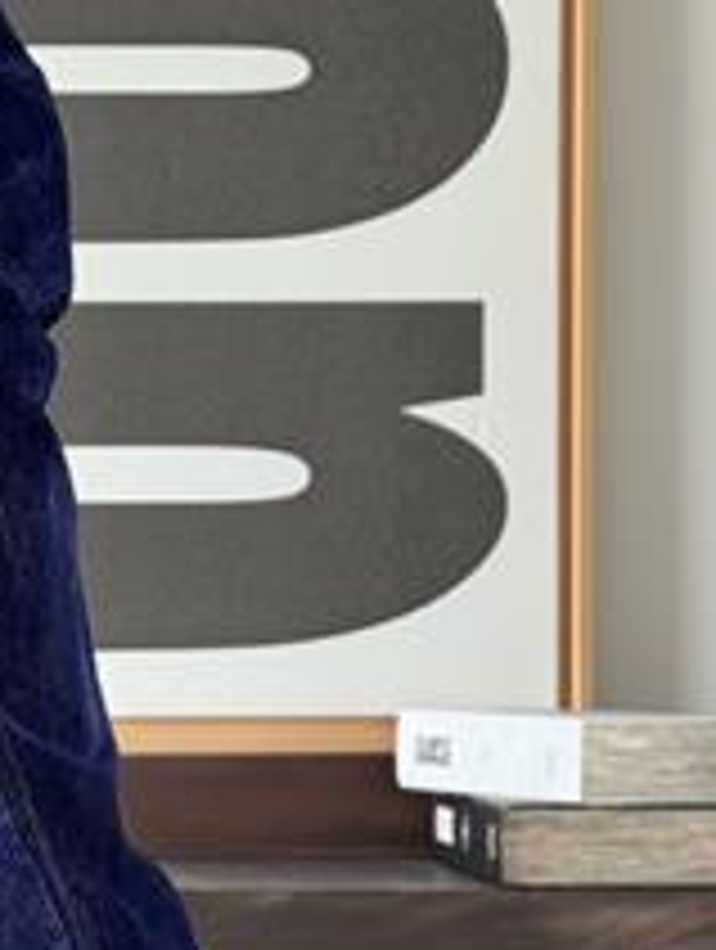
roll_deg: -0.2
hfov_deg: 12.1
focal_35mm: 121
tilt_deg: -1.0
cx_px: -68
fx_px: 3327
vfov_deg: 16.2
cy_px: 696
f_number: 1.78
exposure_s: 1/117
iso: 100
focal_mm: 6.76
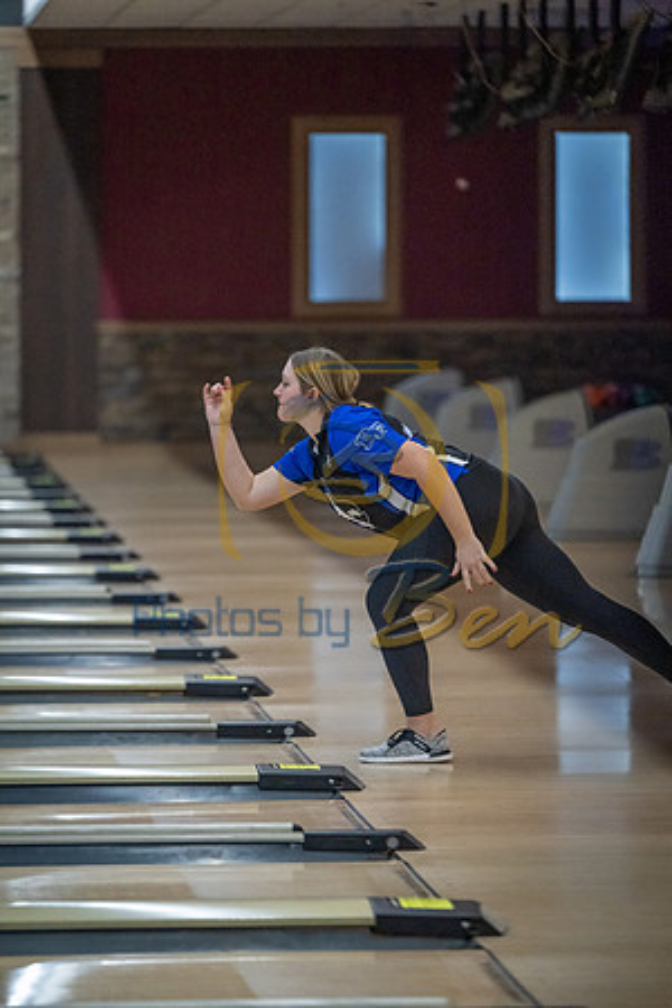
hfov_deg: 7.6
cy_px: 504
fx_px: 5040
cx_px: 336
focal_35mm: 180
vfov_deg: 11.4
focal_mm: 180
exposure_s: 1/1000
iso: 4000
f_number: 2.8
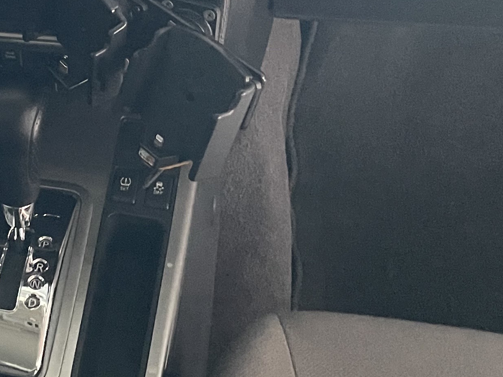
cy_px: 37
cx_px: -203
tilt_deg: -38.7
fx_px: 1235
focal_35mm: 85
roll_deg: +14.3
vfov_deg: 17.1
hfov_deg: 20.4
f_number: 1.6
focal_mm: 4.2
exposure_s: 1/30
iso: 800
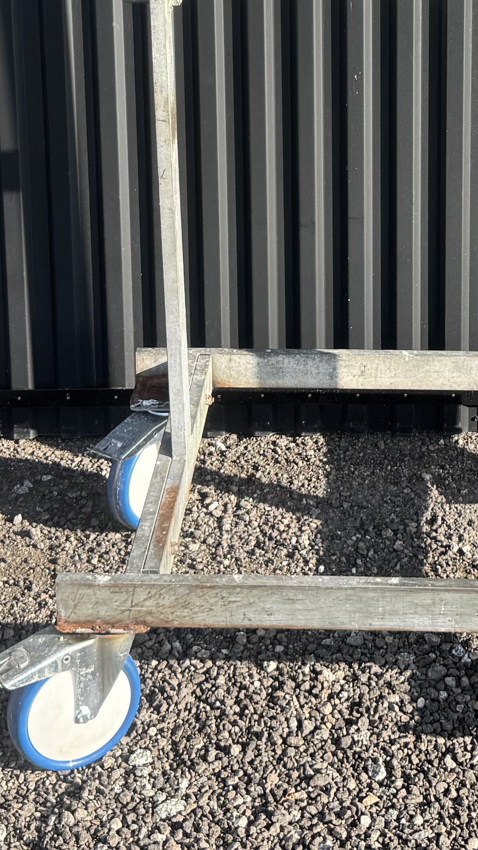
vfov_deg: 28.5
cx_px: 337
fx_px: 1578
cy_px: 29
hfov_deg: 17.2
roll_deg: +0.7
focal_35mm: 70
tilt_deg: -11.4
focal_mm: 6.76
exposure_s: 1/1131
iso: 80
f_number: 1.78
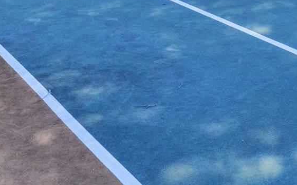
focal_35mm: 78
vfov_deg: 14.2
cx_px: 344
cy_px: -177
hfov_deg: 24.3
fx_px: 631
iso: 400
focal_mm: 14
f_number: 11
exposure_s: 1/640
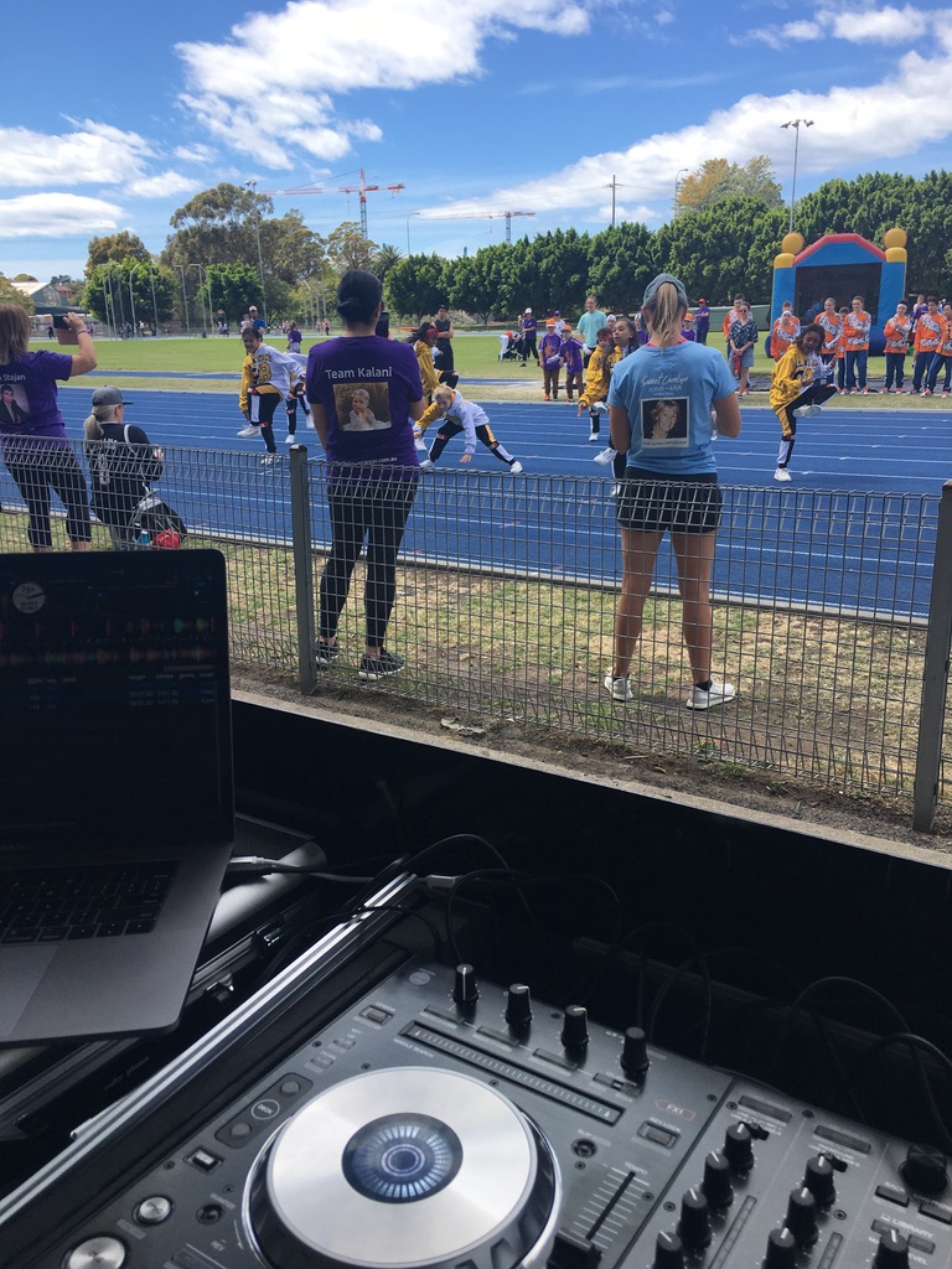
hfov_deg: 48.2
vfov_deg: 61.7
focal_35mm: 29
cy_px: 634
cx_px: 476
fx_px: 1063
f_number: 2.2
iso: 25
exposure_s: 1/1068
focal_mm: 4.15
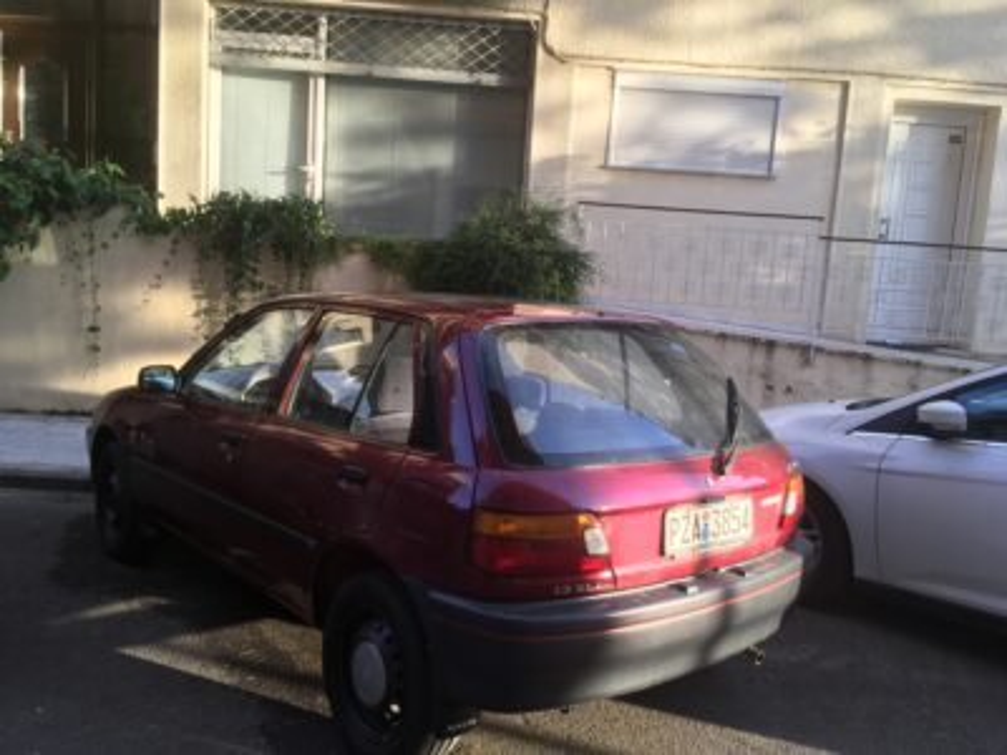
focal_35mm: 29
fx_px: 844
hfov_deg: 61.7
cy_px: 378
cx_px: 504
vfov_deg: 48.2
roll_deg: -3.2
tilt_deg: -7.0
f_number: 2.2
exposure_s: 1/111
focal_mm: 4.15
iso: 25
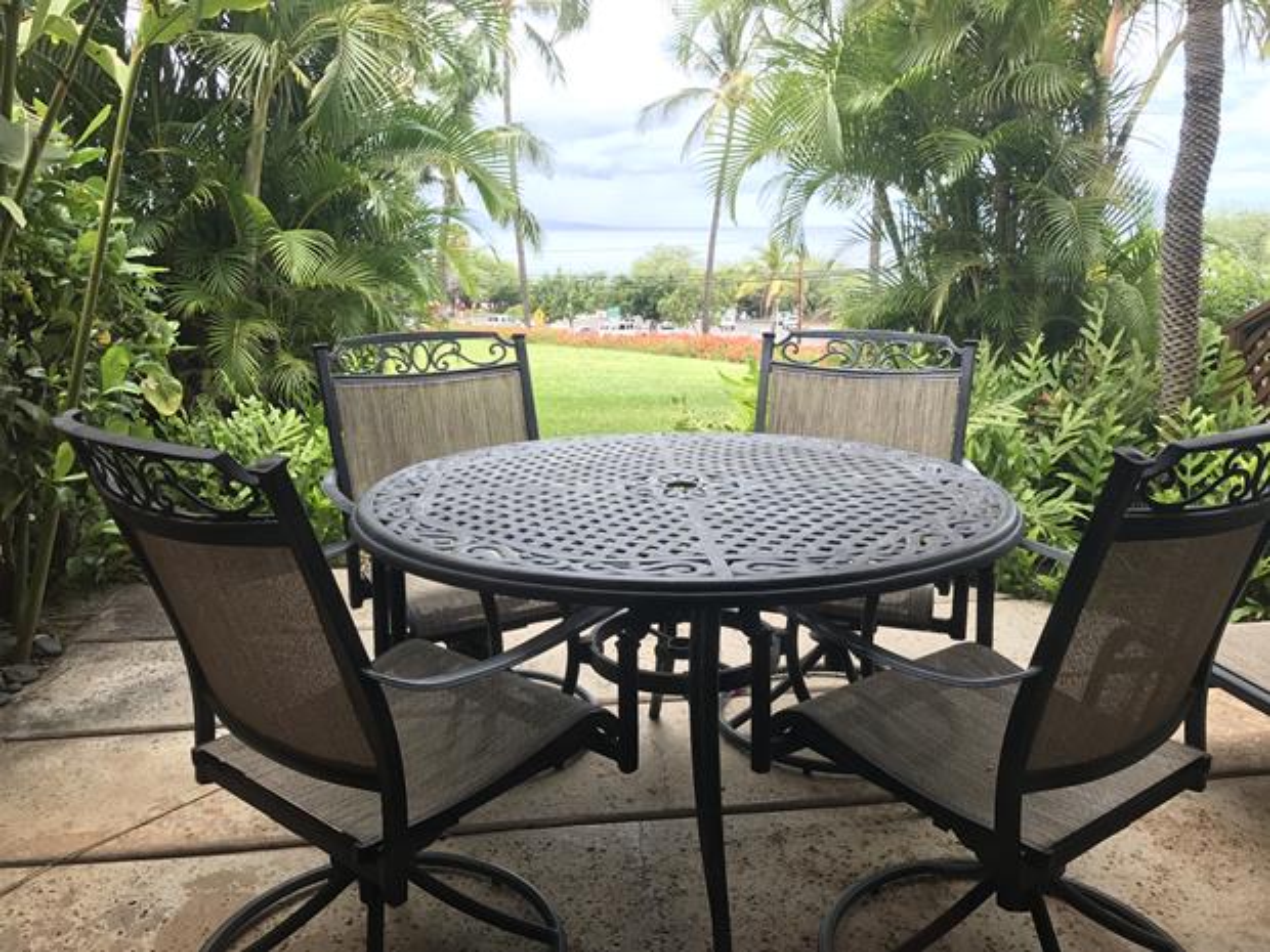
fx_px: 1027
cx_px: 635
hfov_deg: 63.4
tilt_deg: -14.5
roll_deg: +0.8
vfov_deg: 49.7
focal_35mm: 28
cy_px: 476
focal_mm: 3.99
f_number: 1.8
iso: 20
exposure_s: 1/338
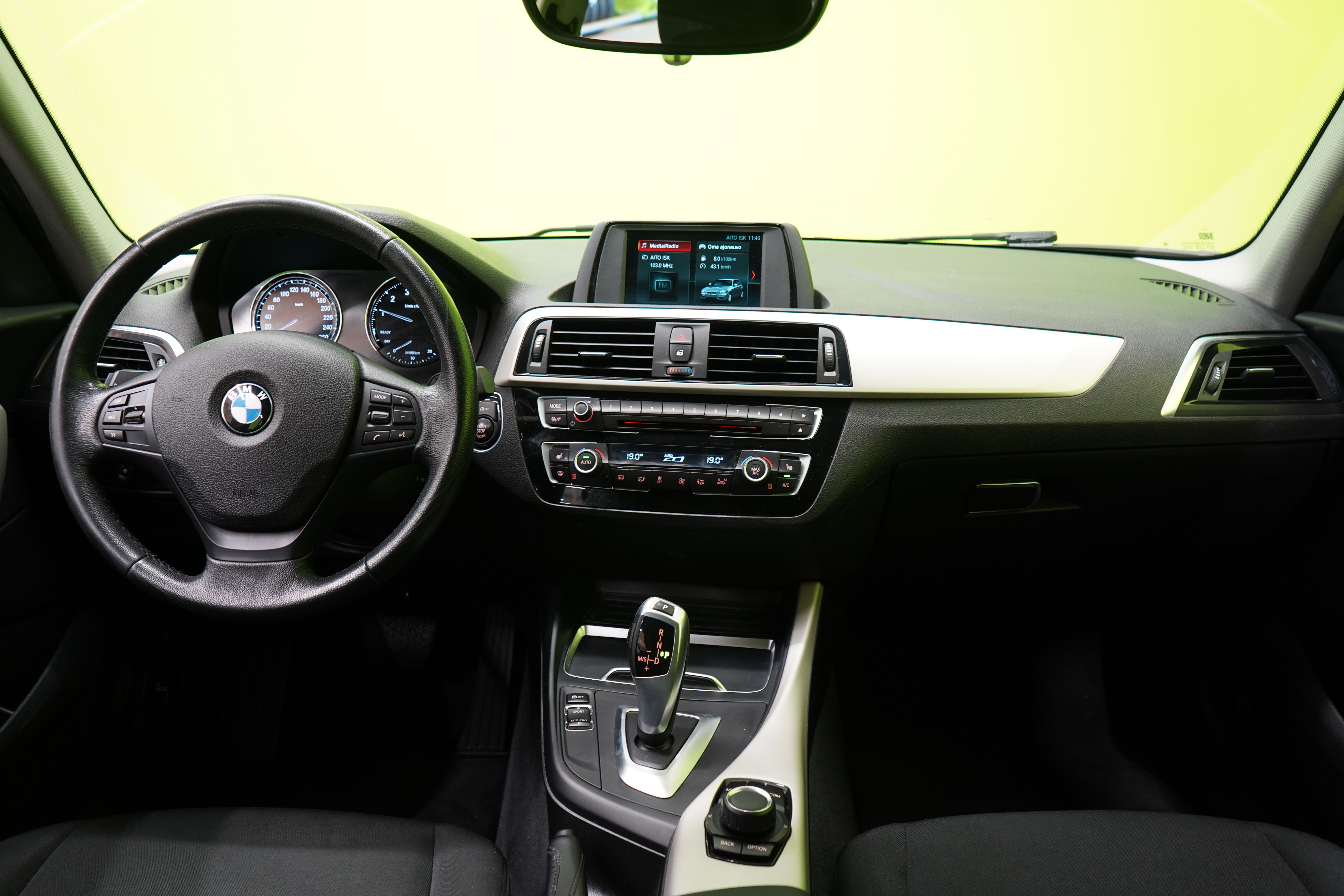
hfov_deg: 65.5
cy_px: 448
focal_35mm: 28
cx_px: 672
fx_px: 1045
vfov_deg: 46.4
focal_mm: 28
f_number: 5
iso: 1250
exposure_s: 1/20
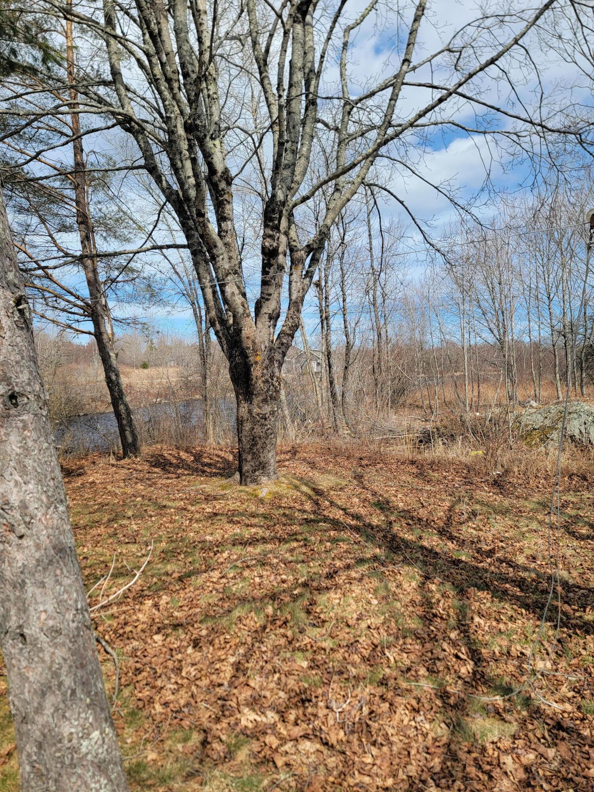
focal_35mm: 24
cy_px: 396
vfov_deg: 71.6
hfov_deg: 56.8
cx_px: 297
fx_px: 549
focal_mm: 6.7
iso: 16
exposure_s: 1/827
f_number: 1.8
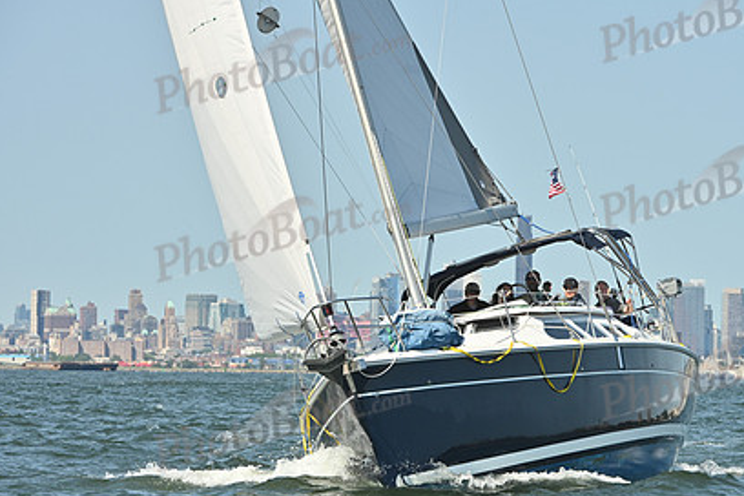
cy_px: 304
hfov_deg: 10.3
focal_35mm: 199
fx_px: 4112
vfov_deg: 6.9
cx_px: 507
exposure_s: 1/1250
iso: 320
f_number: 8
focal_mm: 140
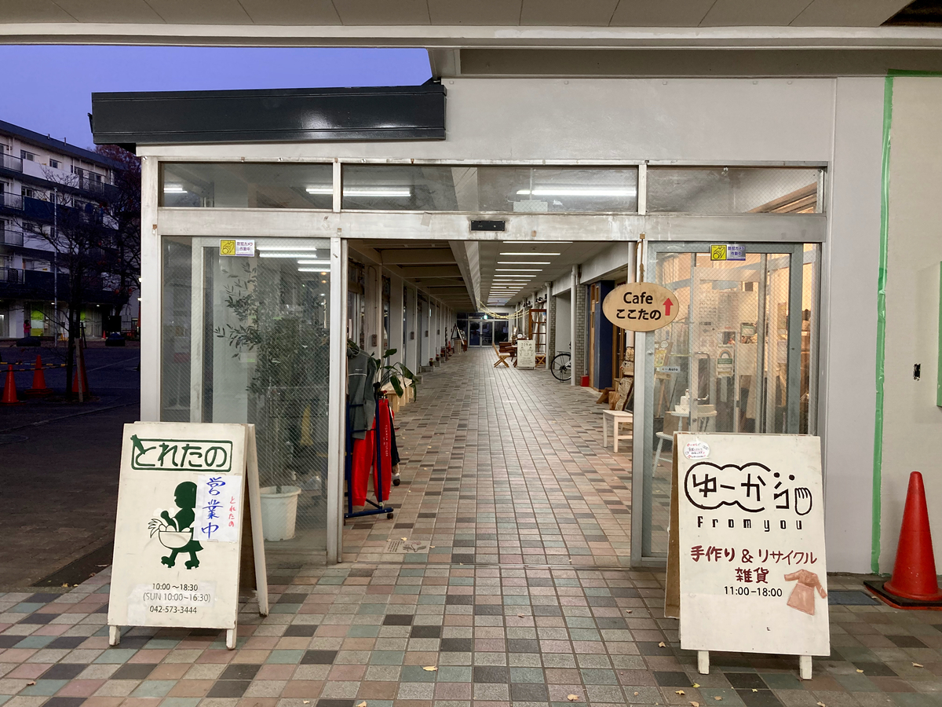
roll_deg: -1.0
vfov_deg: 49.7
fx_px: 762
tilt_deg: -1.7
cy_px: 354
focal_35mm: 28
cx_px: 471
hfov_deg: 63.4
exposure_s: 1/60
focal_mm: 3.99
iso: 125
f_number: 1.8
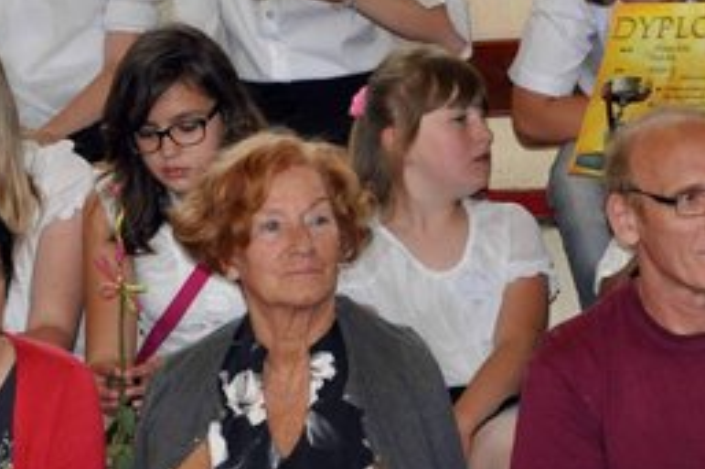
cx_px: -112
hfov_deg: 2.7
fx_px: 14873
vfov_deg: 1.8
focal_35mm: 760
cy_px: 195
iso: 1250
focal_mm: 200
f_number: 11
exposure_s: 1/60
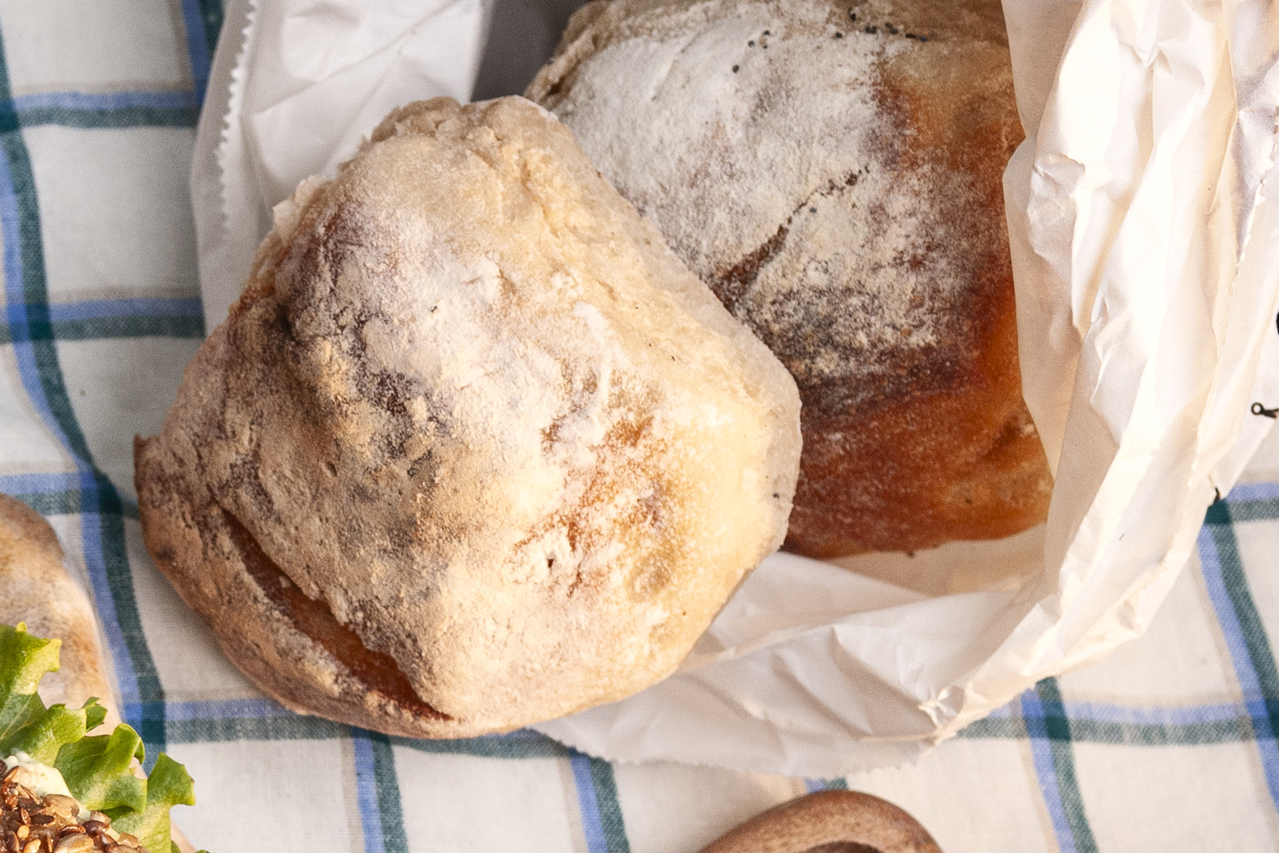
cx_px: -222
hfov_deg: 13.1
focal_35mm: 153
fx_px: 5435
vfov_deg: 8.7
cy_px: 1395
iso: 400
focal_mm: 45
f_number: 6.3
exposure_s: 1/500
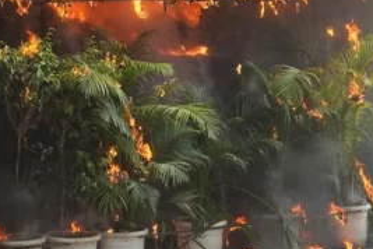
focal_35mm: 108
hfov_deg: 18.2
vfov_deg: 11.6
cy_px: -217
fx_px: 1119
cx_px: -49
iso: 500
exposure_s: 1/800
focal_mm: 24
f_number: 4.5
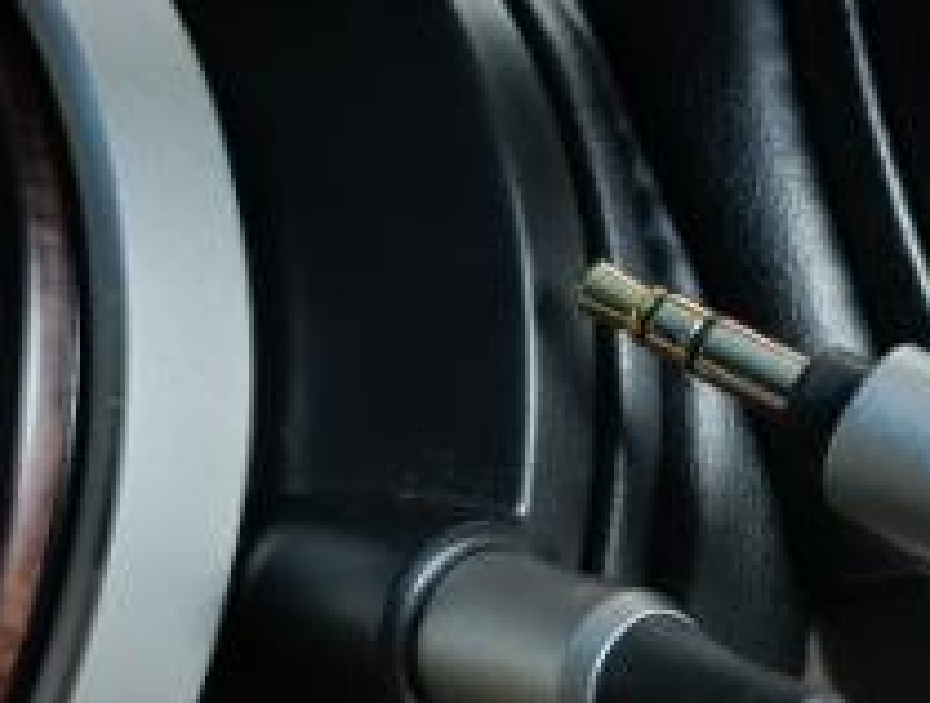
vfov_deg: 15.1
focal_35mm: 98
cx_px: 699
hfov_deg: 19.8
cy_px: 463
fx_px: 2640
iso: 2132
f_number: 1.65
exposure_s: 1/14.3
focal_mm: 6.11
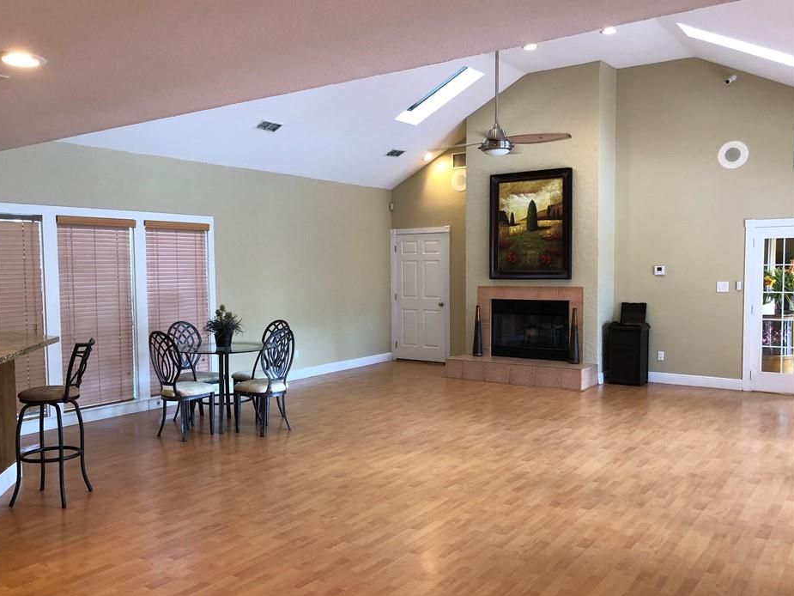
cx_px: 359
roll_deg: +1.2
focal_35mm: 31
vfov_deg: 45.4
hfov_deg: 58.2
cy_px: 316
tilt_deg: -3.9
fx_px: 711
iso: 40
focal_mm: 4
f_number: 1.8
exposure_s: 1/15
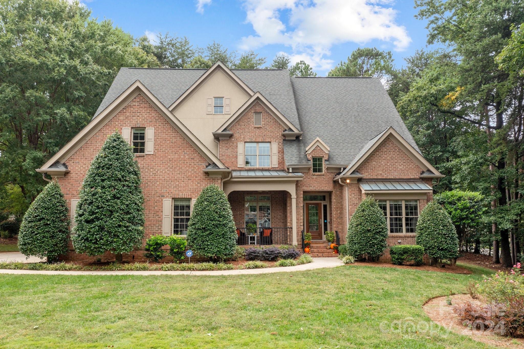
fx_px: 407
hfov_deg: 65.5
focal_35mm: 28
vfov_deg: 46.4
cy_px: 174
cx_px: 262
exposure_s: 1/160
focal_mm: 10.26
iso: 100
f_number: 4.5
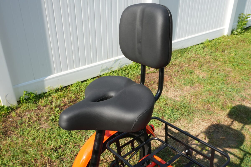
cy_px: 84
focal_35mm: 34
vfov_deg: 38.4
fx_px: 241
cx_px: 126
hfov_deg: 55.1
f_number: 16
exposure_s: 1/80
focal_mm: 23
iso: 400
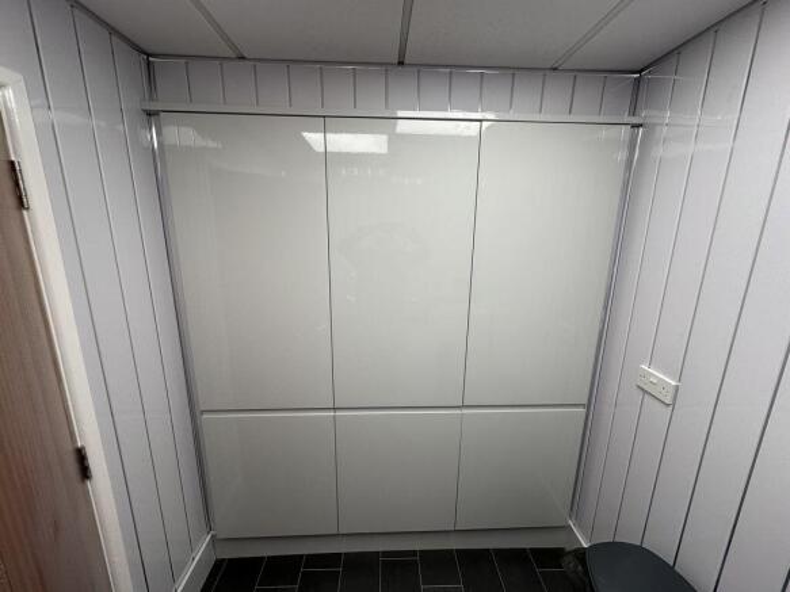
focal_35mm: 14
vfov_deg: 85.7
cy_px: 296
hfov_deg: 102.1
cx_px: 395
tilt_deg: -12.7
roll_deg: -0.4
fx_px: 319
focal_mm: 2.22
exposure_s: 1/100
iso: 64
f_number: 2.2
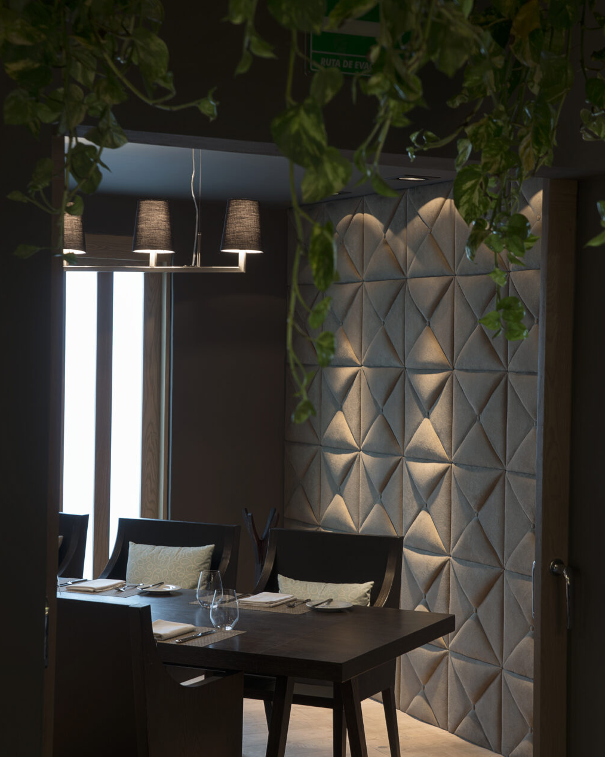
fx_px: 1657
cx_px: 303
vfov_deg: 25.7
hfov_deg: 20.7
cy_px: 384
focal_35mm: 74
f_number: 7.1
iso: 50
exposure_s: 1.6
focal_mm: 65
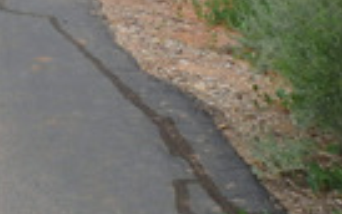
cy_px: -76
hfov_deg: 17.8
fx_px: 1083
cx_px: 77
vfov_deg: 11.0
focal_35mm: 116
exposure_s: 1/400
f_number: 4.1
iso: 125
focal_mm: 5.4
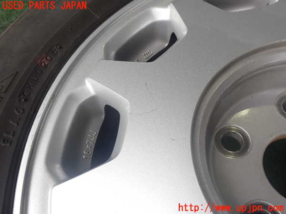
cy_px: 107
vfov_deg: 46.8
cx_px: 143
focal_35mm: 30
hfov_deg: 60.0
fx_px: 248
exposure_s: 1/160
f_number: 3.2
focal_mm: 5.4
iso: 100
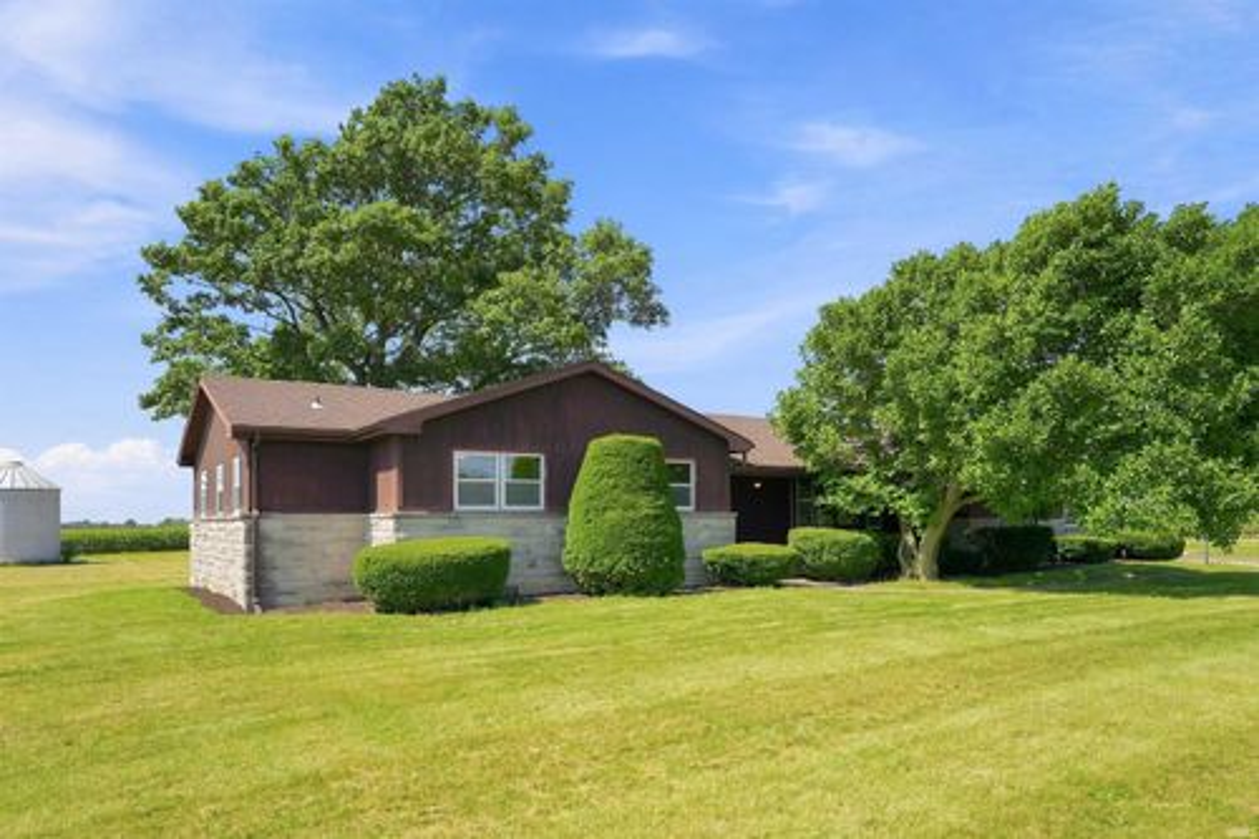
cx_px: 630
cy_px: 420
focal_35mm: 22
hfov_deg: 78.1
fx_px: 776
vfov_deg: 56.8
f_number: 8
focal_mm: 22.2
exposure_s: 1/125
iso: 80
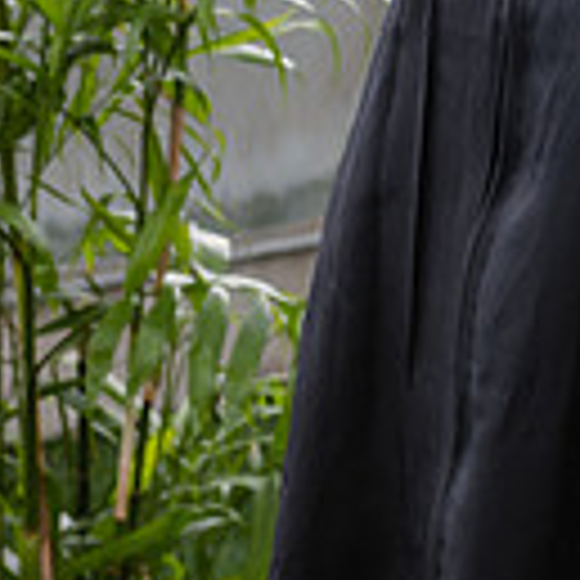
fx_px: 4493
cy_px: -209
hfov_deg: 7.3
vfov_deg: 7.3
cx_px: 728
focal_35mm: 237
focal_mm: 62
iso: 250
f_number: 5.6
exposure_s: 1/200
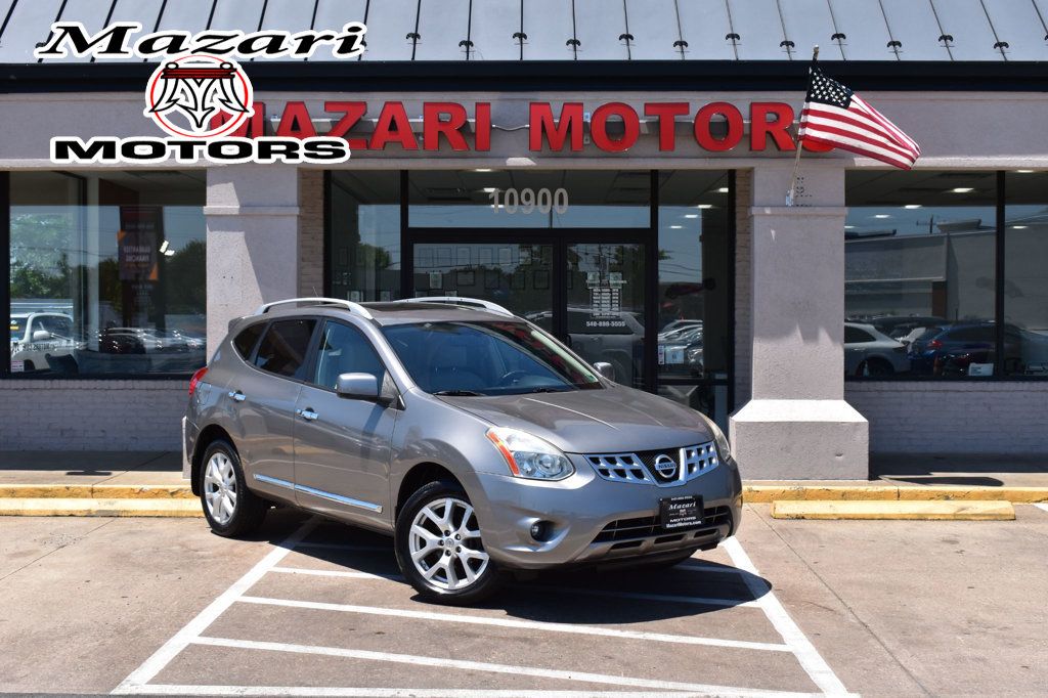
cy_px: 349
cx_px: 524
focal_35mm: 46
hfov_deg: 42.3
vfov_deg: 28.9
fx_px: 1353
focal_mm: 31
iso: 400
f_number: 11
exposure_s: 1/500
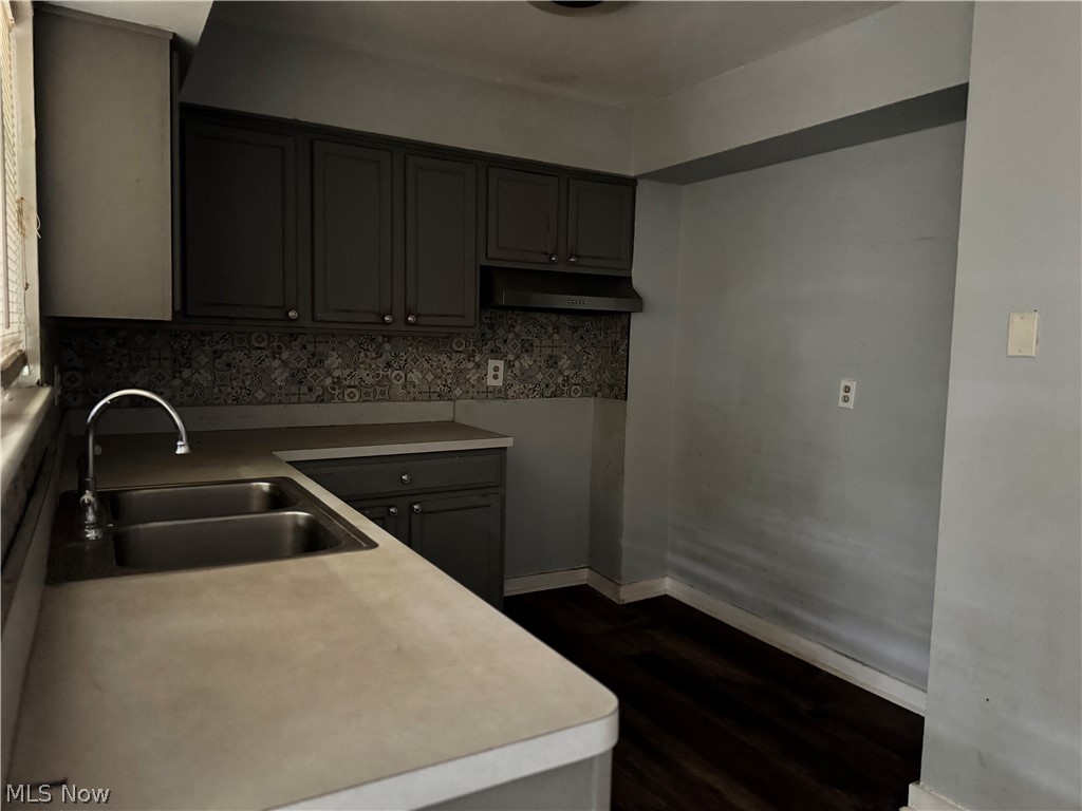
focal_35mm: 24
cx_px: 541
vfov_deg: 56.8
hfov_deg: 71.6
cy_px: 406
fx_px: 750
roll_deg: -1.5
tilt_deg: -4.7
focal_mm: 6.76
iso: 1600
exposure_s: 1/30
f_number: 1.78
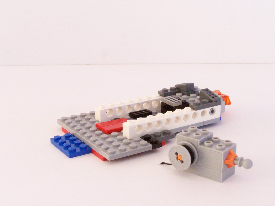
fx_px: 508
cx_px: 138
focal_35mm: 64
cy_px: 103
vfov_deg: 22.9
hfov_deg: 30.3
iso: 400
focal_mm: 10.7
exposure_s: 1/8
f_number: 6.3
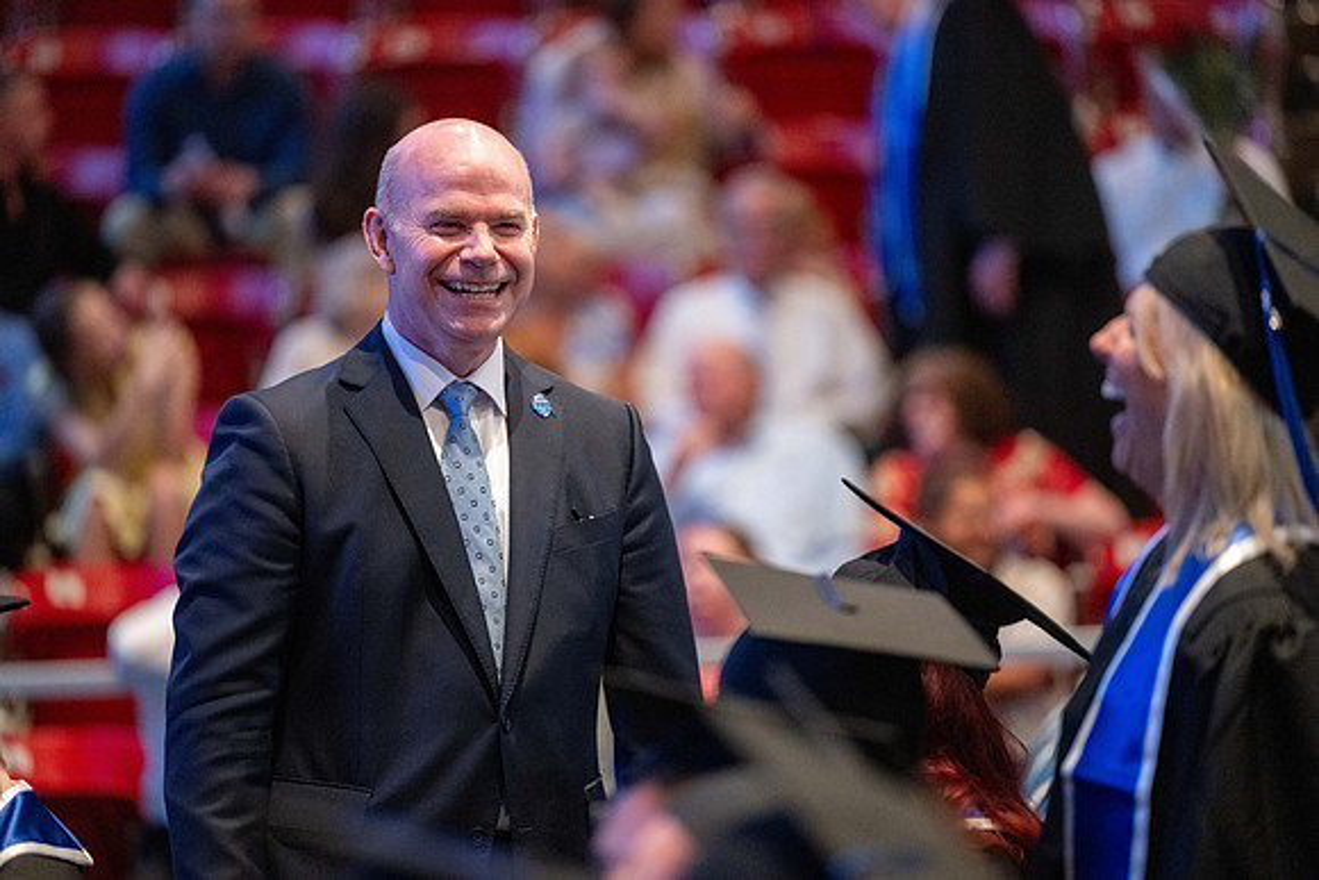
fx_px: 7329
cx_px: 660
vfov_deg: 6.9
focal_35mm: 200
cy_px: 440
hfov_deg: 10.3
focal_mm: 200
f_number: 2.8
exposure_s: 1/125
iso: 6400
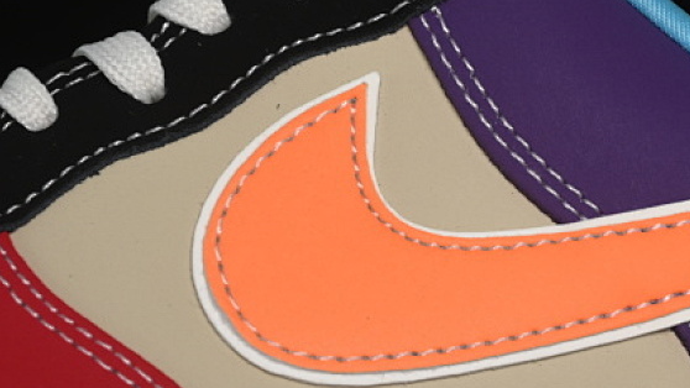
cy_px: 320
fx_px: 2781
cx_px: 470
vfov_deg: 8.0
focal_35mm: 152
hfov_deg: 14.1
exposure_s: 1/60
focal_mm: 50
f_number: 6.3
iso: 160
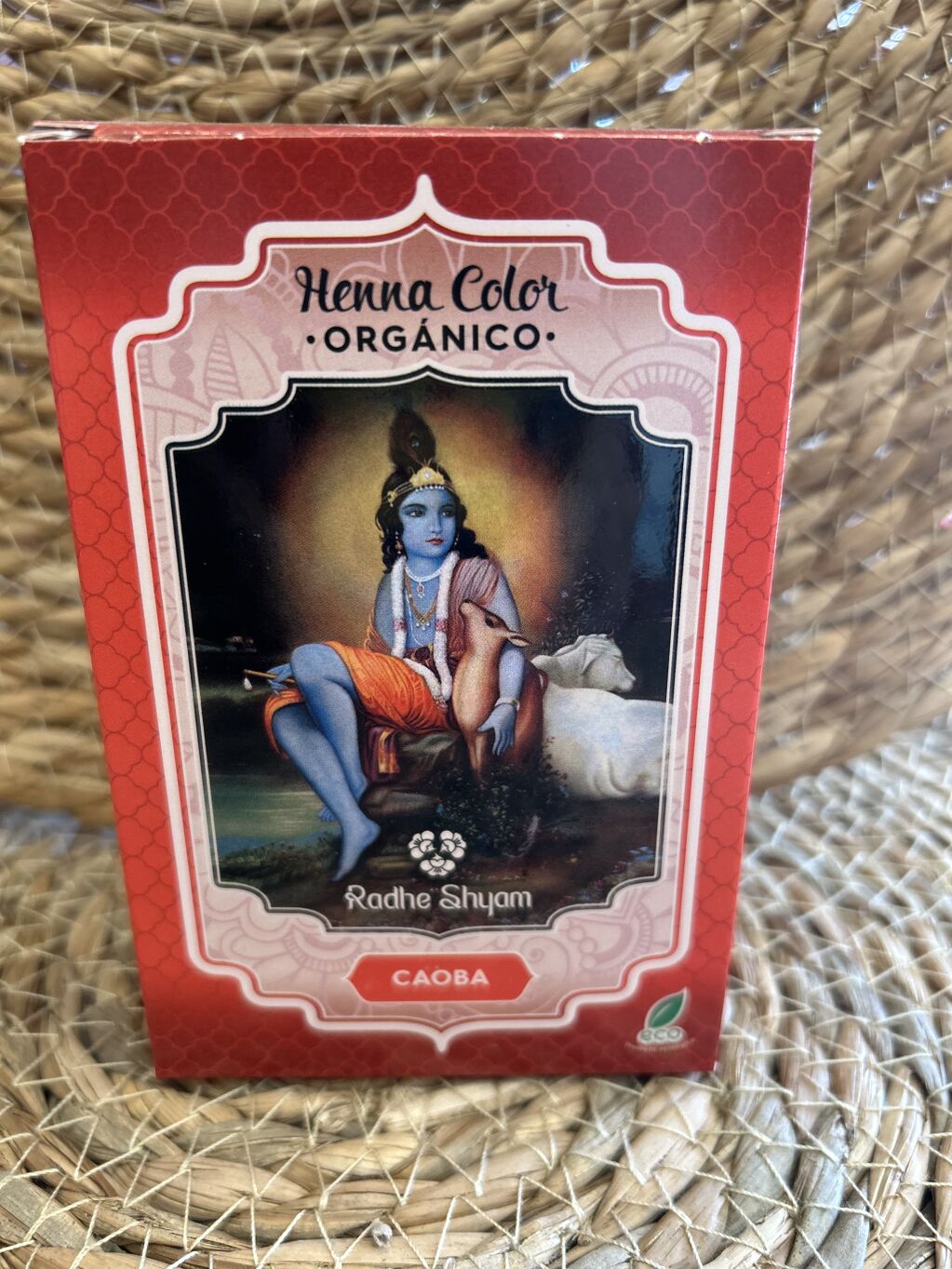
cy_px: 634
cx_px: 476
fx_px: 953
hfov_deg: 53.1
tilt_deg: -22.5
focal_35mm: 26
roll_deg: -0.3
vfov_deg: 67.3
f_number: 1.5
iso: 125
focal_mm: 5.7
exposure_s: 1/77
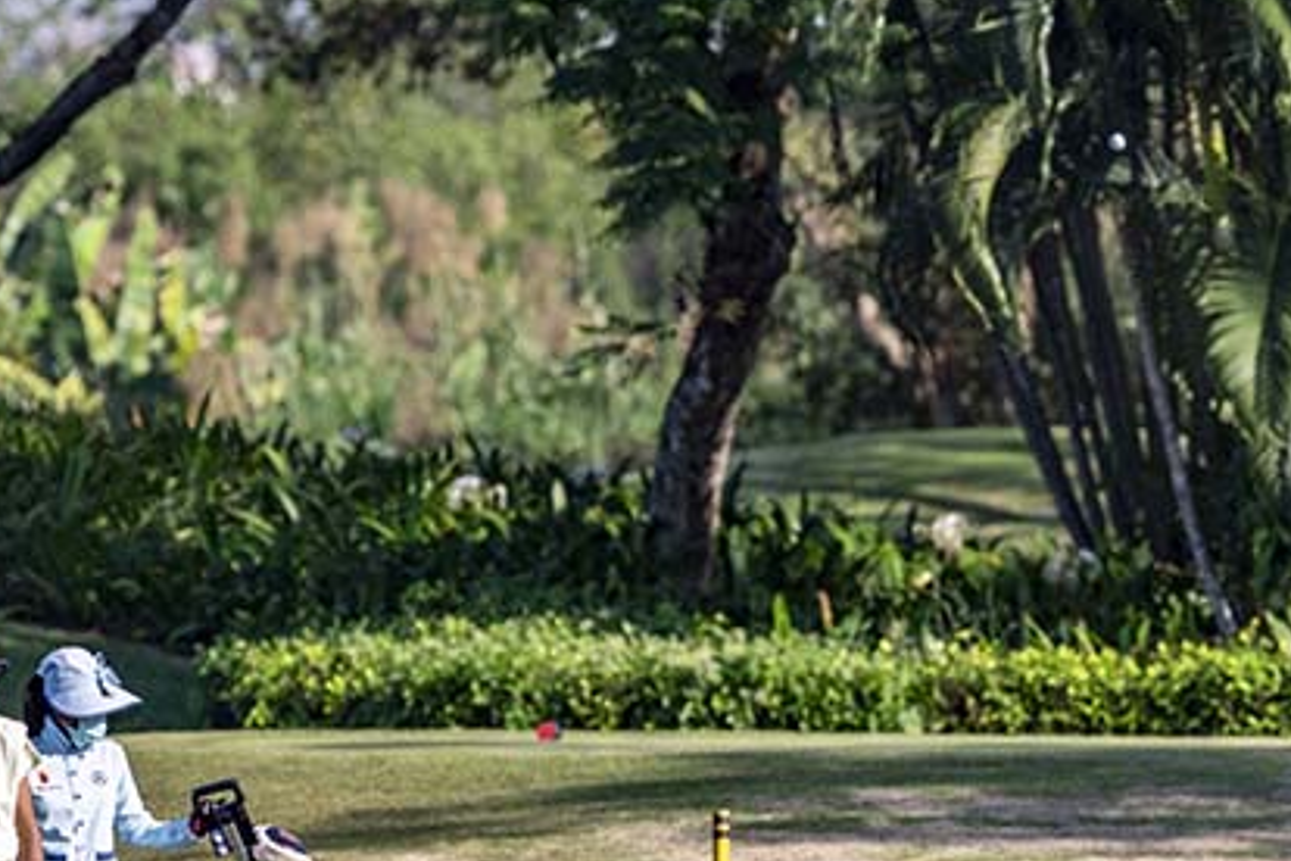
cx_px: 854
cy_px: 577
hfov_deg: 2.2
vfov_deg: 1.5
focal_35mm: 928
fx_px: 33277
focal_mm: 400
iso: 450
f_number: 5.6
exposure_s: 1/2000
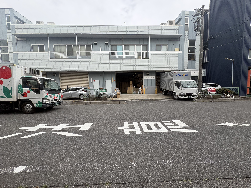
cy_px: 94
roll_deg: +1.3
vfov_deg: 85.7
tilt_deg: -3.9
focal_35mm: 14
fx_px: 102
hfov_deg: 102.1
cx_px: 126
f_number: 2.2
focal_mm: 2.22
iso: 40
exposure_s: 1/707
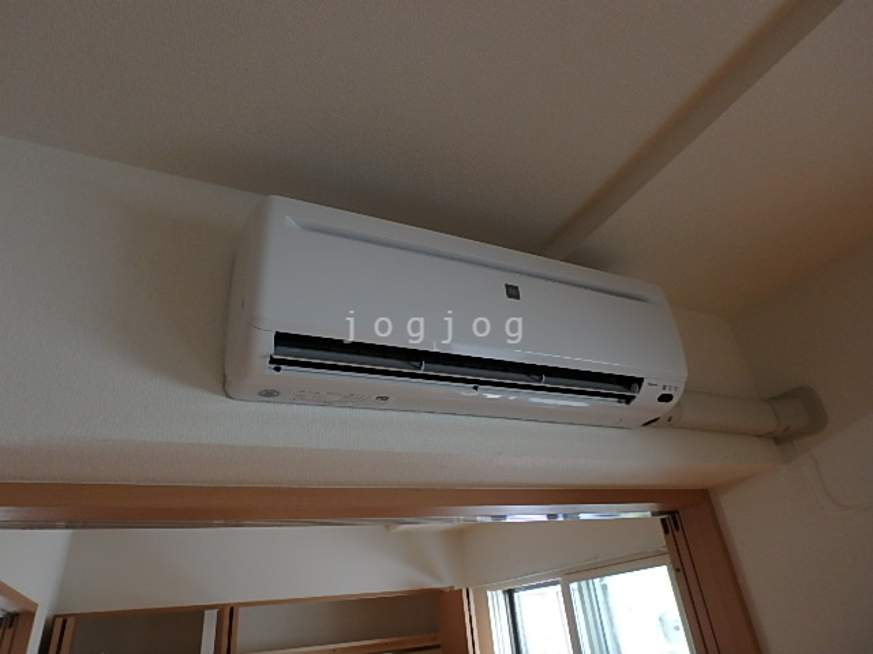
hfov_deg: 79.0
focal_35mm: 21
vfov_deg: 63.4
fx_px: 530
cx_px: 436
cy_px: 327
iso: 200
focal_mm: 3.7
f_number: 3.5
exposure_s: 1/50
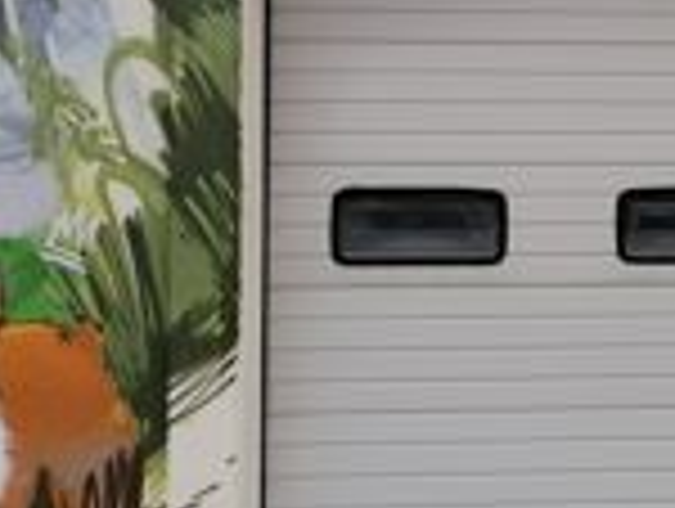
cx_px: 716
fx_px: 1582
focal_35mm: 81
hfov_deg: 22.9
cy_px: 171
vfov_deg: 18.2
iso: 50
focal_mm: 4.75
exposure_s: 1/375
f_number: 1.8
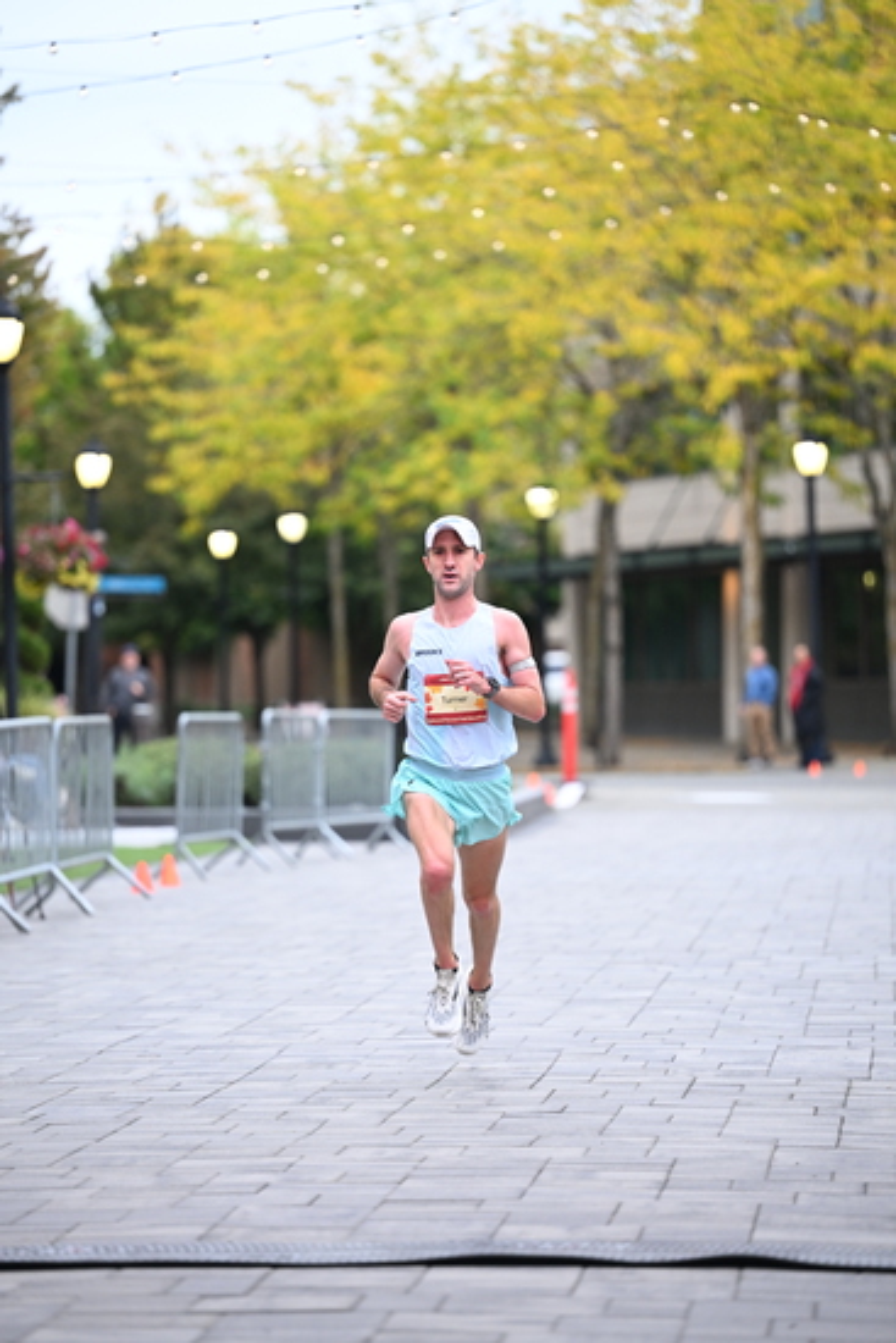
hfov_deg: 9.2
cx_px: 448
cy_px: 672
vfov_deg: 13.7
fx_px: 5596
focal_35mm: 150
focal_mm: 150
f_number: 2.8
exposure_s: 1/640
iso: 1250
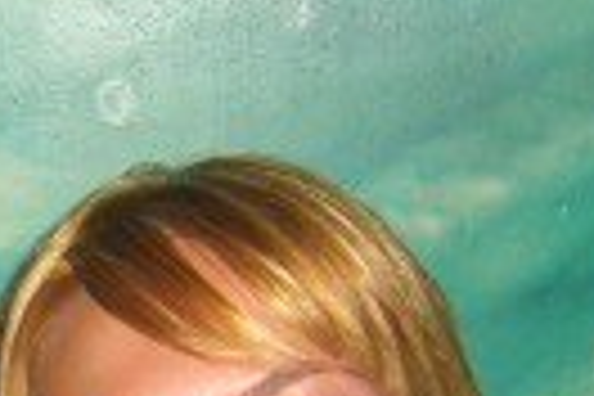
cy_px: 900
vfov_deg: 7.2
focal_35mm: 180
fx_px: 2970
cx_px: -220
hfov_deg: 11.1
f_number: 2.8
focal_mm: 7.9
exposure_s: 1/60
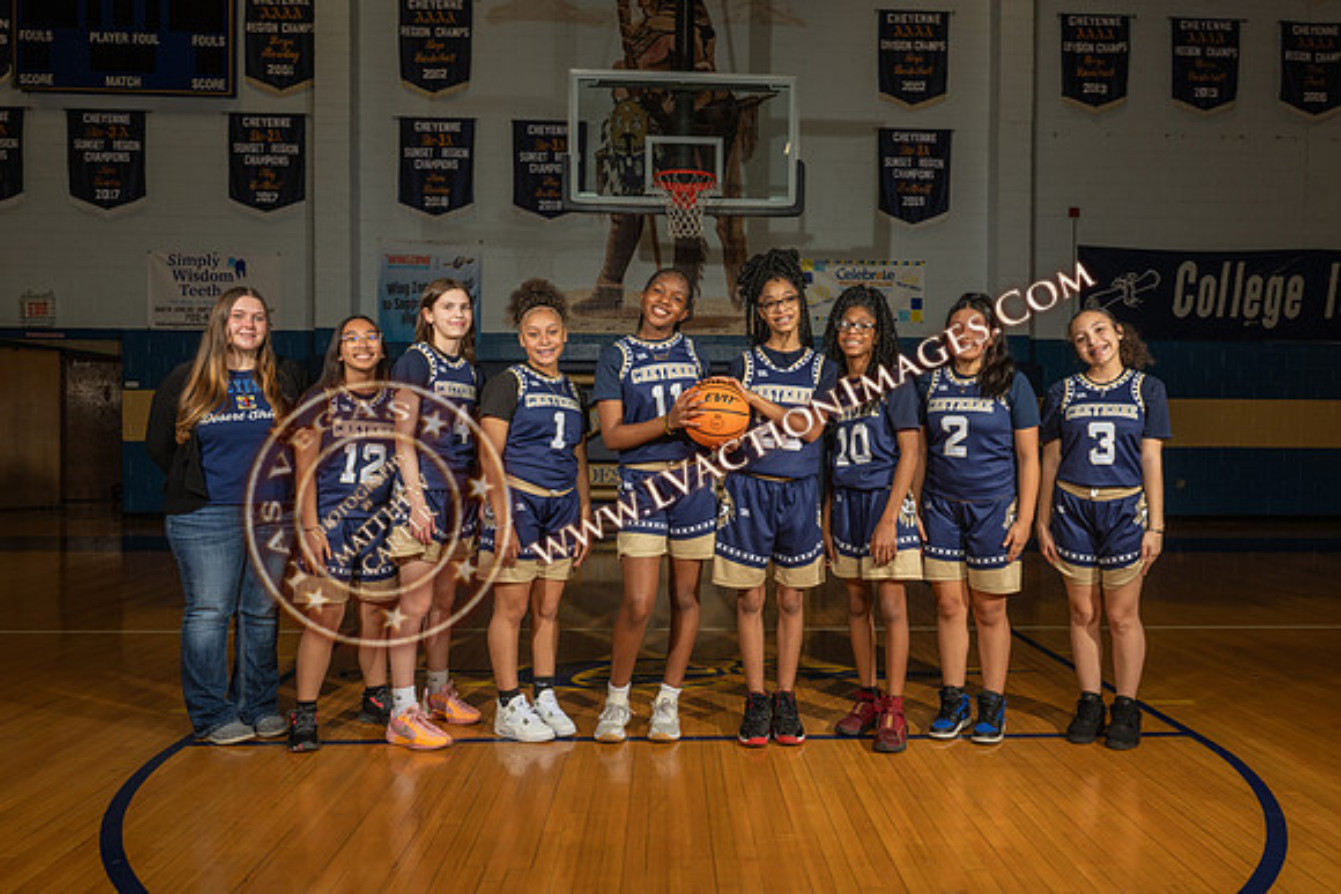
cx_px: 714
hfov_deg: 66.3
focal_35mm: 27
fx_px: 1024
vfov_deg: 47.2
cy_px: 452
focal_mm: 24
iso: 160
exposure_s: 1/200
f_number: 7.1
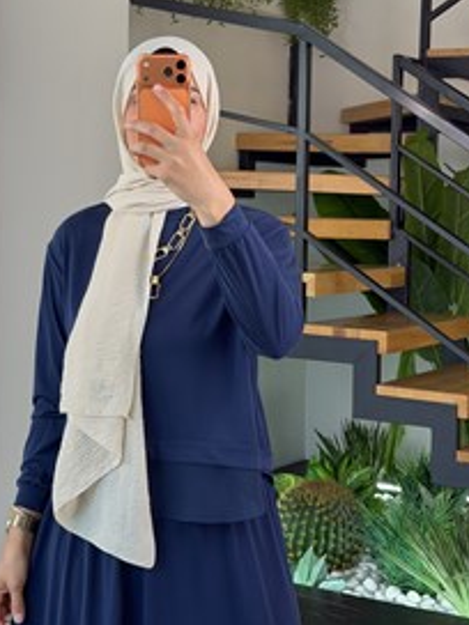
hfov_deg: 20.1
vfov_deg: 26.6
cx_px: 159
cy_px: 226
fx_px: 1319
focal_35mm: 73
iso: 64
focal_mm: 6.76
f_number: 1.78
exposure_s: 1/173
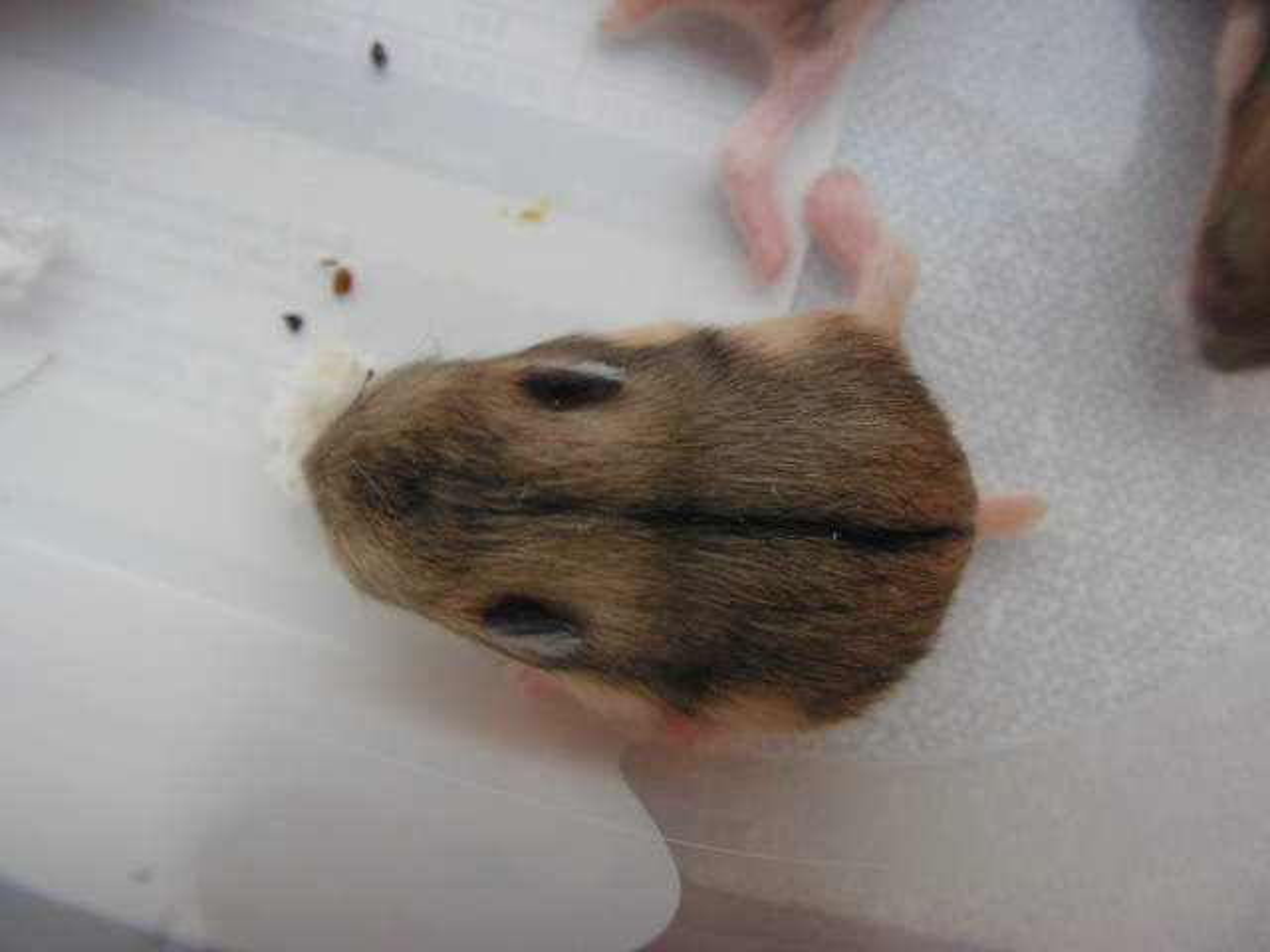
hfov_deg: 51.4
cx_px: 635
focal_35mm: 36
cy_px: 476
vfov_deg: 39.7
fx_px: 1321
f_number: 3.2
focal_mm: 6
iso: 64
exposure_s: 1/50
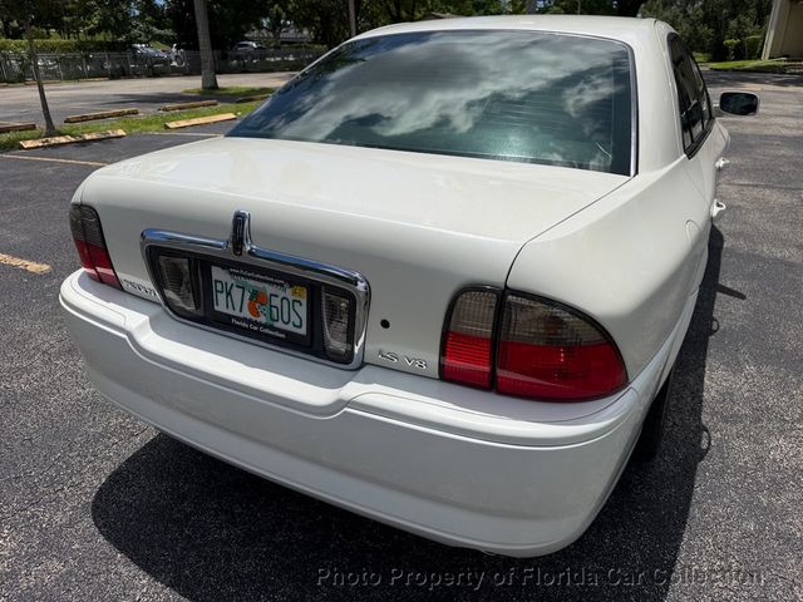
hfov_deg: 71.6
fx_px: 557
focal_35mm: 24
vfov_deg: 56.8
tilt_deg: -22.6
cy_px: 301
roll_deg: -0.9
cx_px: 402
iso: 80
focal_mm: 6.76
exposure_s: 1/10309
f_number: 1.78
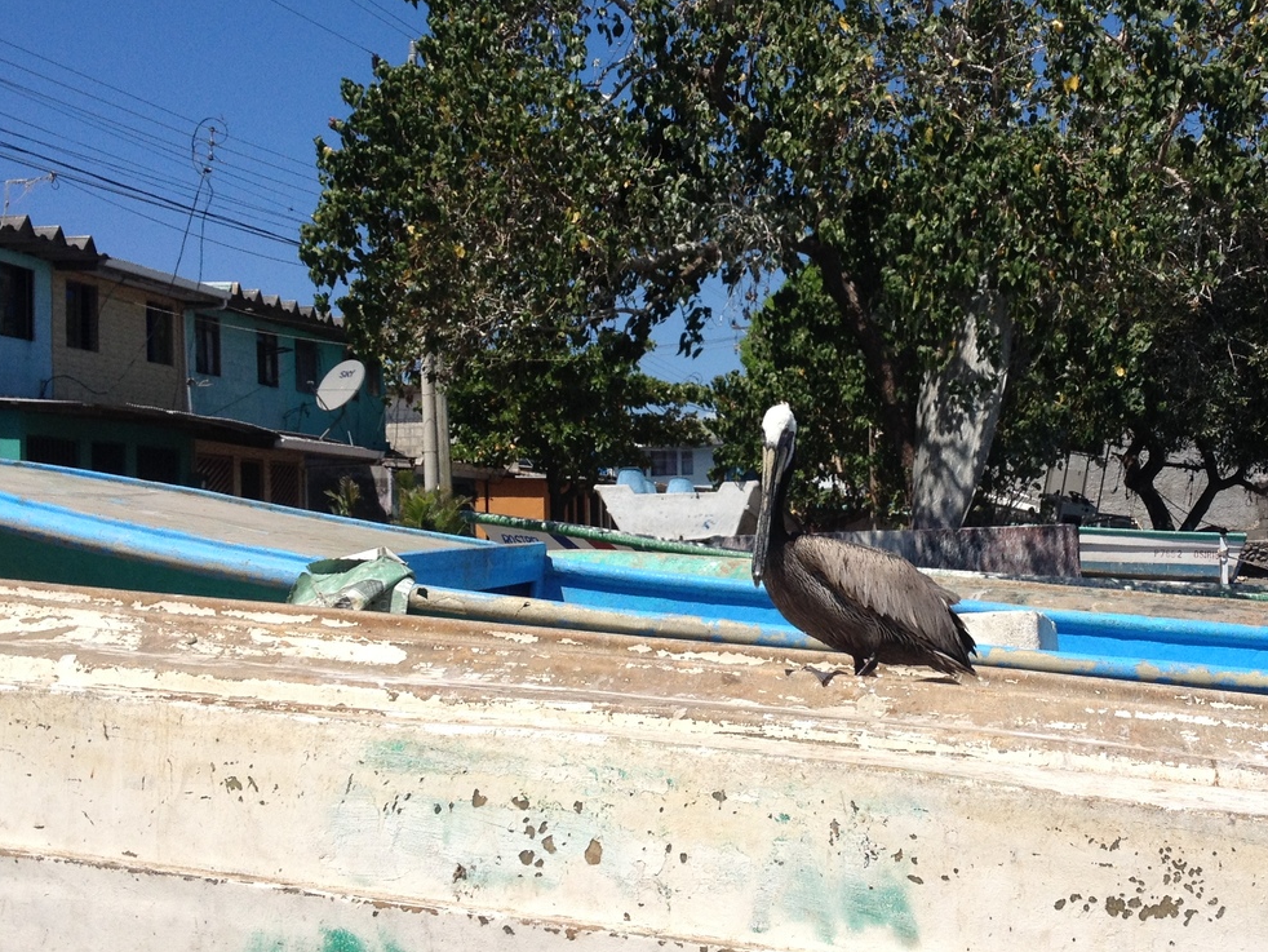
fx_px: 2088
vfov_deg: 25.7
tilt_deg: -0.5
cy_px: 421
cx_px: 866
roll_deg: +1.7
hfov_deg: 33.4
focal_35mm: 57
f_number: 2.4
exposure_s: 1/2632
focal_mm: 4.28
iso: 50
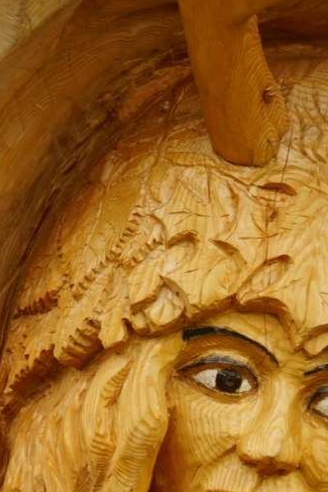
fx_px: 7934
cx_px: 380
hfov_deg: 2.4
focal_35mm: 581
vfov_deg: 3.5
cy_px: 499
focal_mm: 120
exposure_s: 1/200
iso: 500
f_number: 7.1
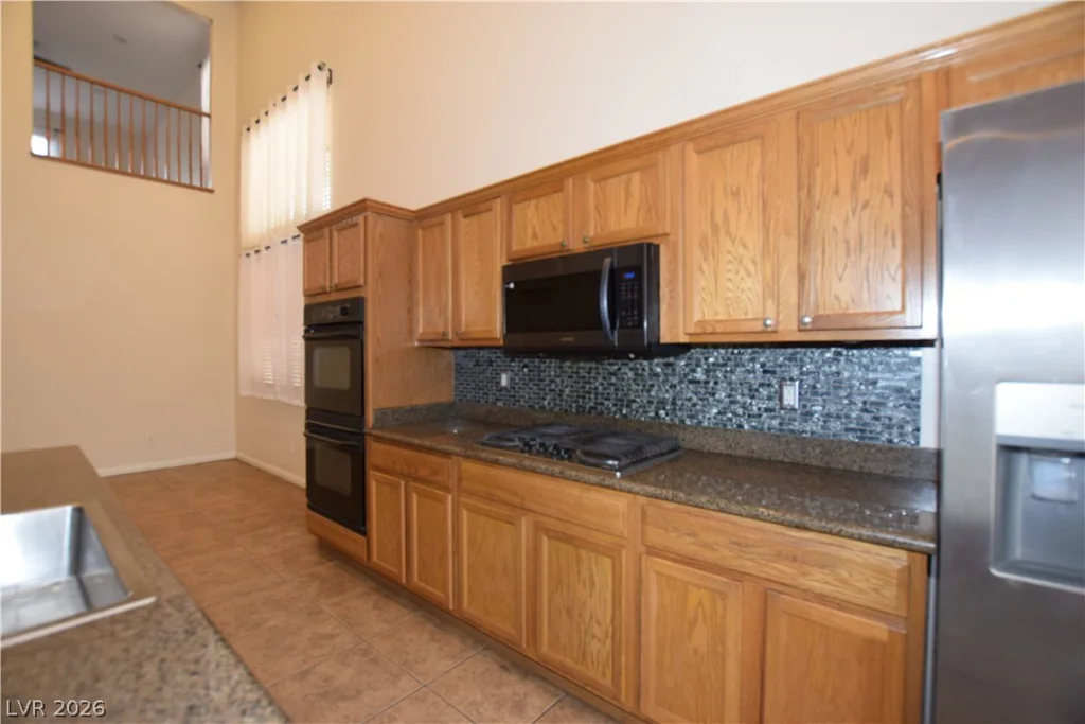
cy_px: 362
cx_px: 542
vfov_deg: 77.3
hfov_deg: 100.4
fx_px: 452
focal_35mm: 15
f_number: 4.5
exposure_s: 1/80
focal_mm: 10
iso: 800
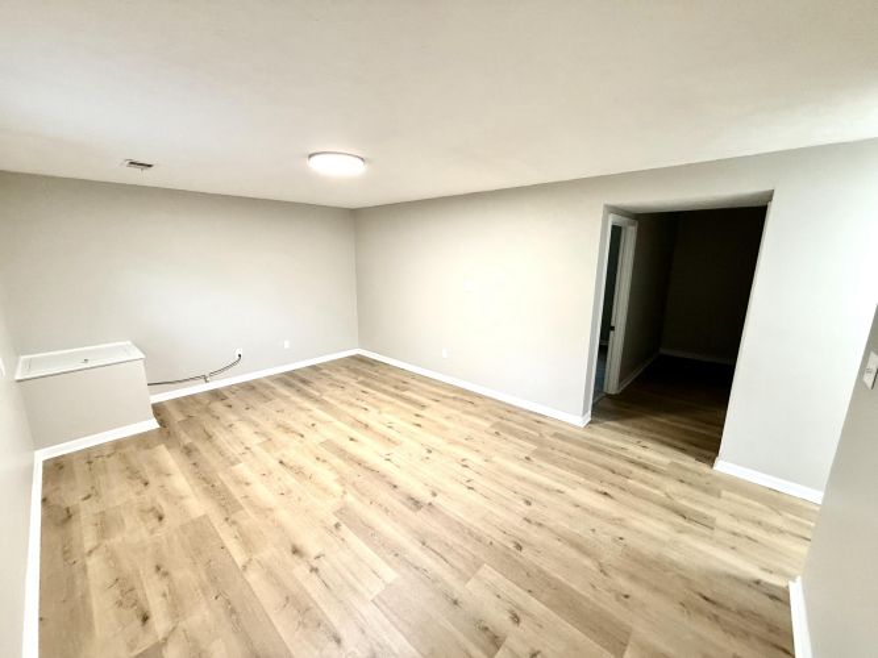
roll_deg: -0.4
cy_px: 329
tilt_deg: -11.0
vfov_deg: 85.7
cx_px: 439
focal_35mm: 14
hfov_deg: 102.1
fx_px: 355
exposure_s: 1/60
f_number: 2.2
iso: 320
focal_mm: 2.22
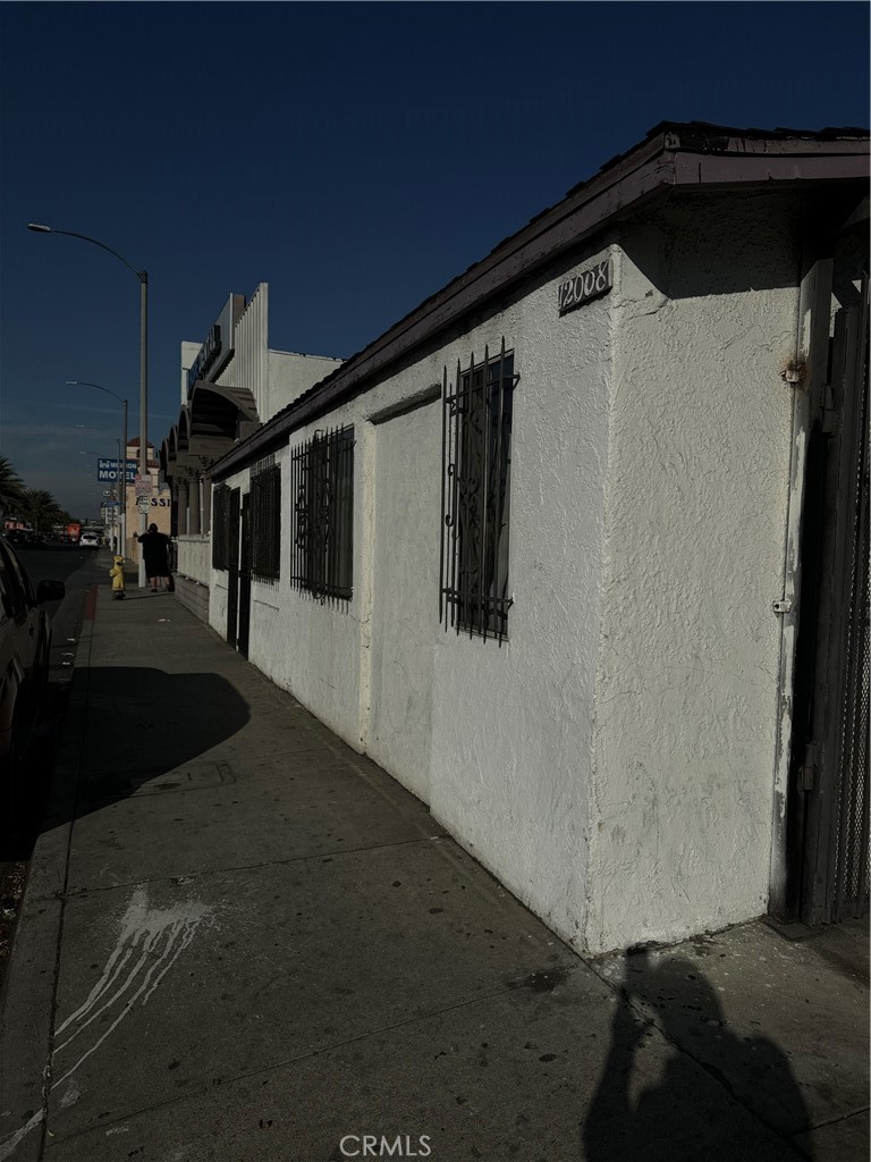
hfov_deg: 56.8
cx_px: 436
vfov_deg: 71.6
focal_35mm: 24
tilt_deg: -1.4
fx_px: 805
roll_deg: -0.3
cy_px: 581
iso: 50
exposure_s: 1/50000
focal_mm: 6.76
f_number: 1.78
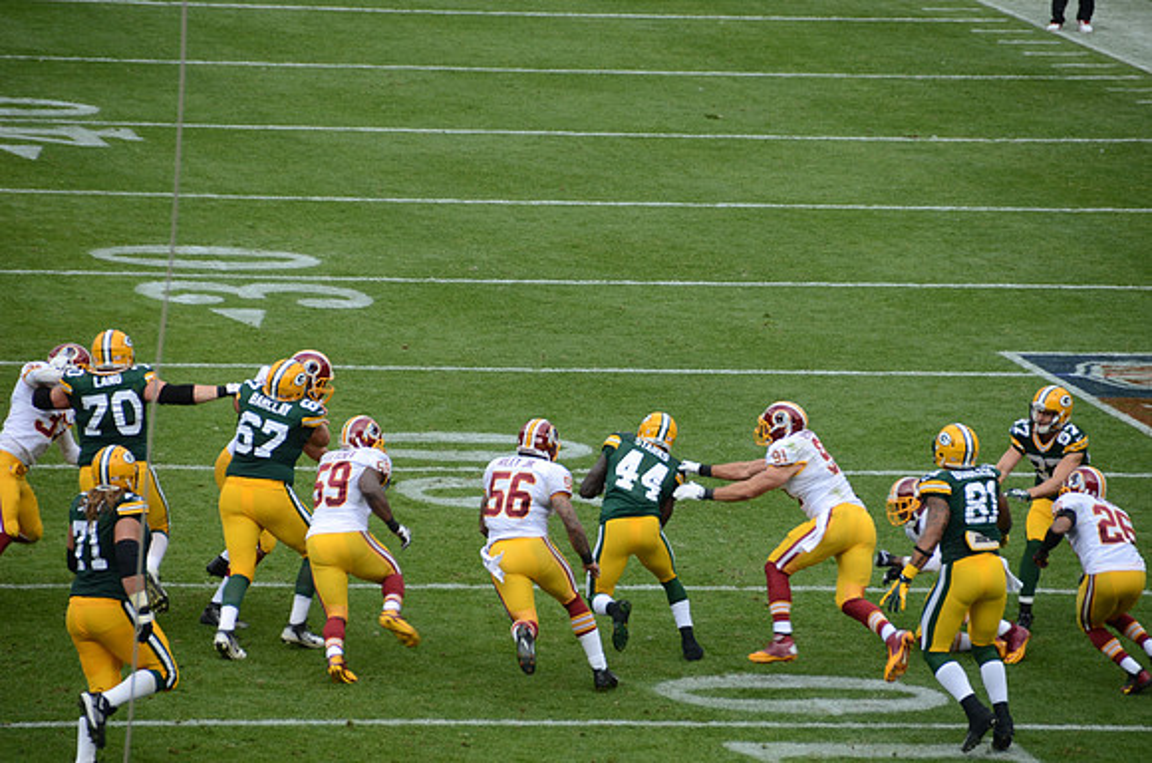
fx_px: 9579
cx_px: 576
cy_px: 382
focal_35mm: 300
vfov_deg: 4.6
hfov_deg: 6.9
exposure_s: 1/250
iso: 100
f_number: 5.6
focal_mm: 200
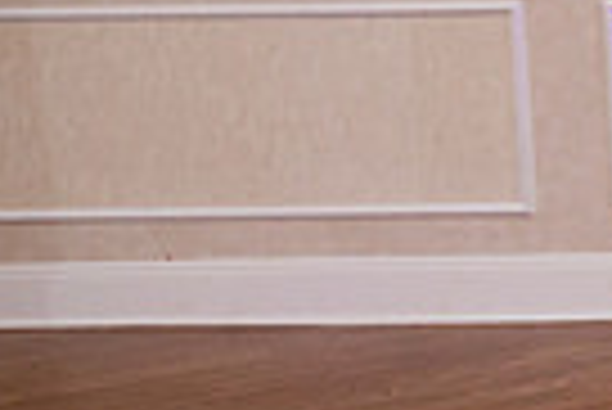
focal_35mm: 119
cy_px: 194
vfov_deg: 11.5
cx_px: 1300
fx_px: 2025
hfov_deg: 13.9
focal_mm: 28
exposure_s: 1/200
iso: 1250
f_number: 5
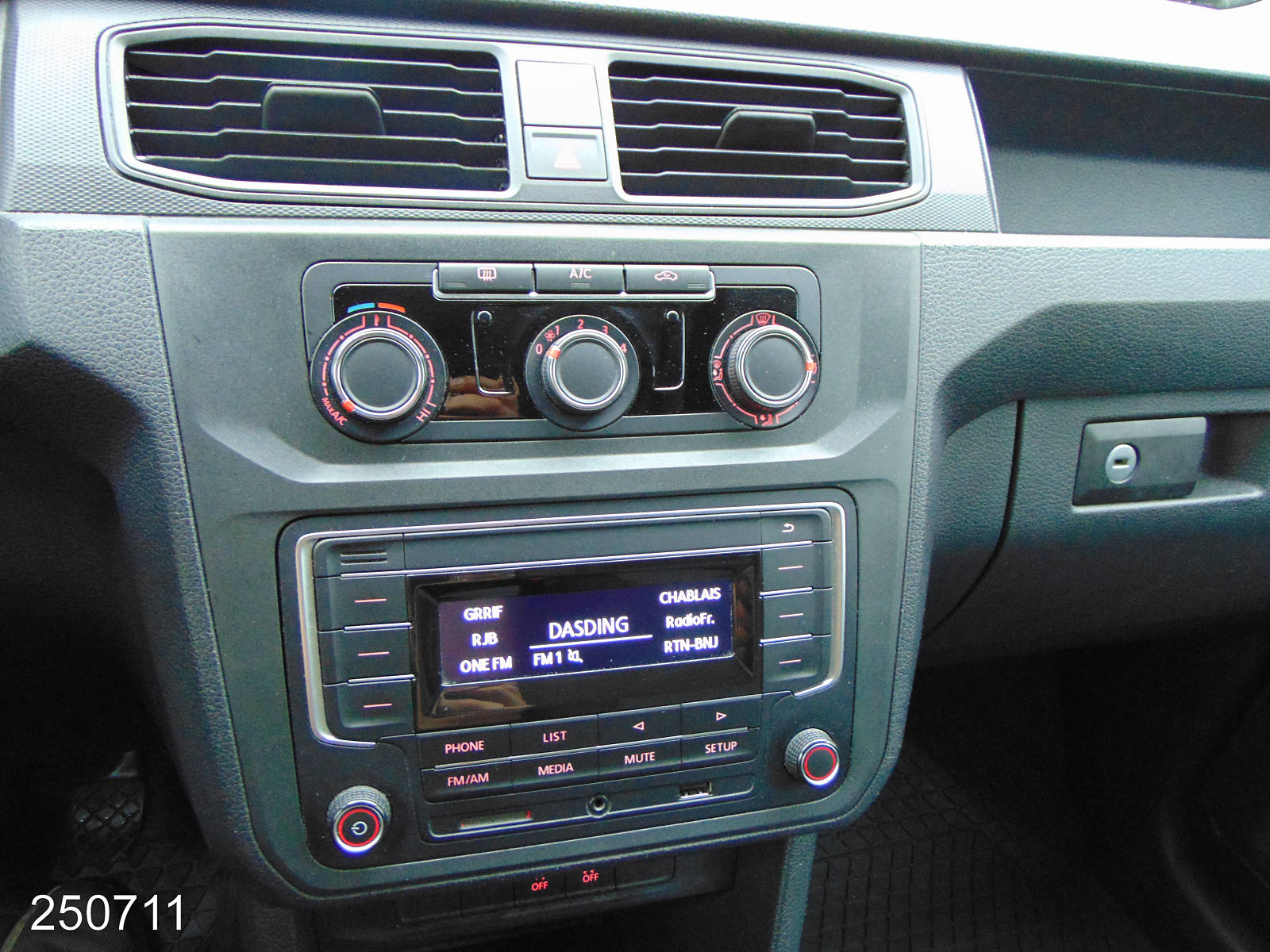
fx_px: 917
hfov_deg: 69.4
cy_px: 476
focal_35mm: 25
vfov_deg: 54.9
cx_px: 635
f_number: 3
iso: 400
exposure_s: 1/15
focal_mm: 4.5
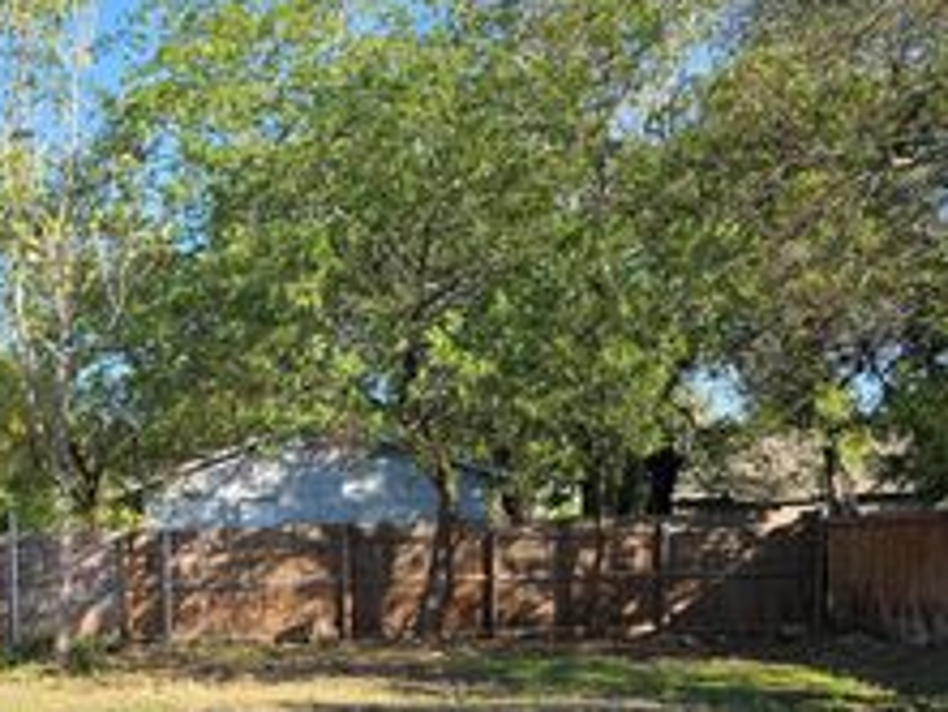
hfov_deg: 35.6
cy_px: 628
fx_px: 1425
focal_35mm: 52
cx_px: 184
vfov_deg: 27.2
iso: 80
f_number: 1.7
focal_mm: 6.3
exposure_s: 1/2005
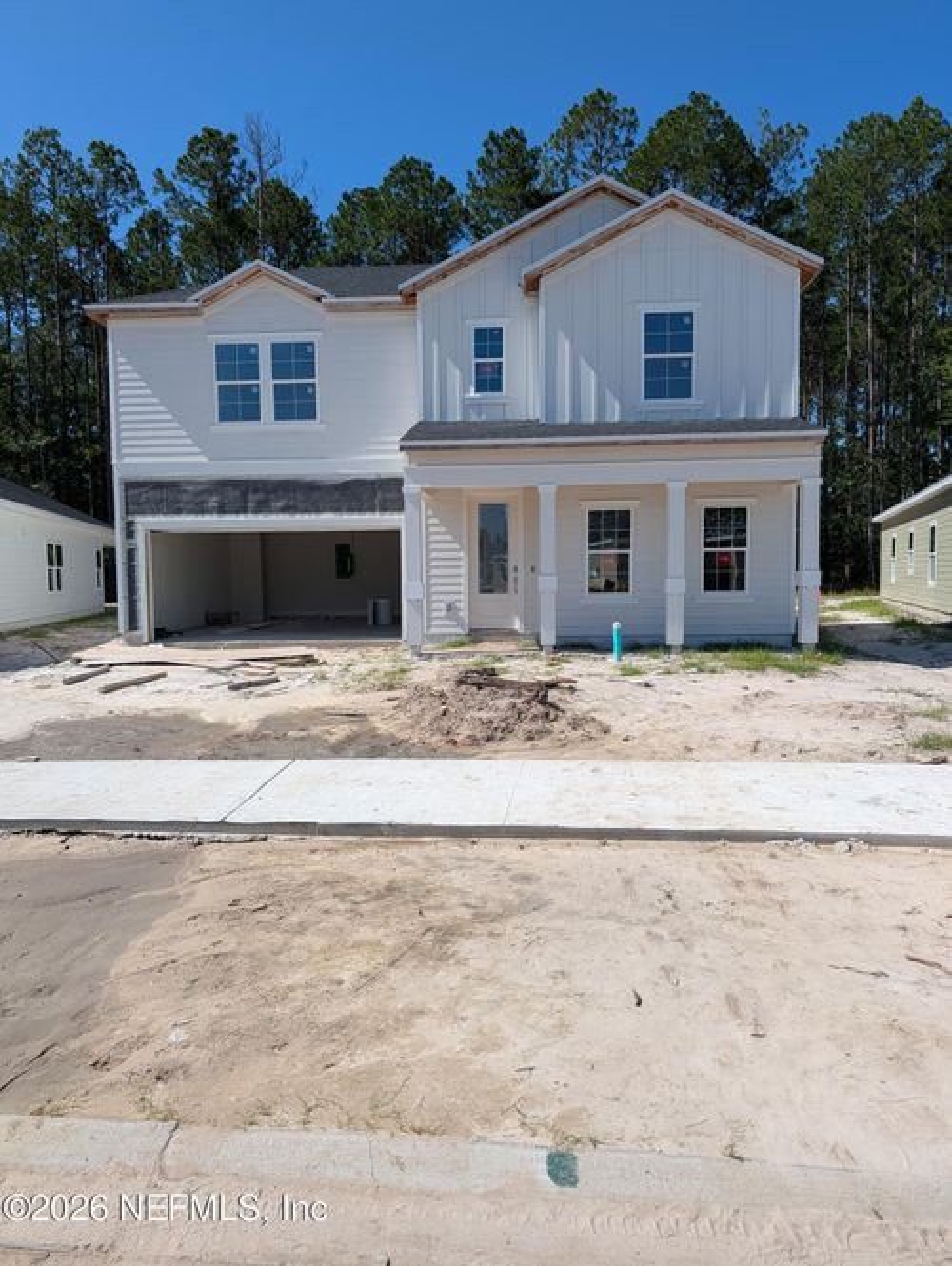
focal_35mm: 24
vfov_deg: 71.5
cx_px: 476
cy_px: 633
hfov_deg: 56.9
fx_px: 879
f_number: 1.68
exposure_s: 1/1610
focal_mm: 6.9
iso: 18
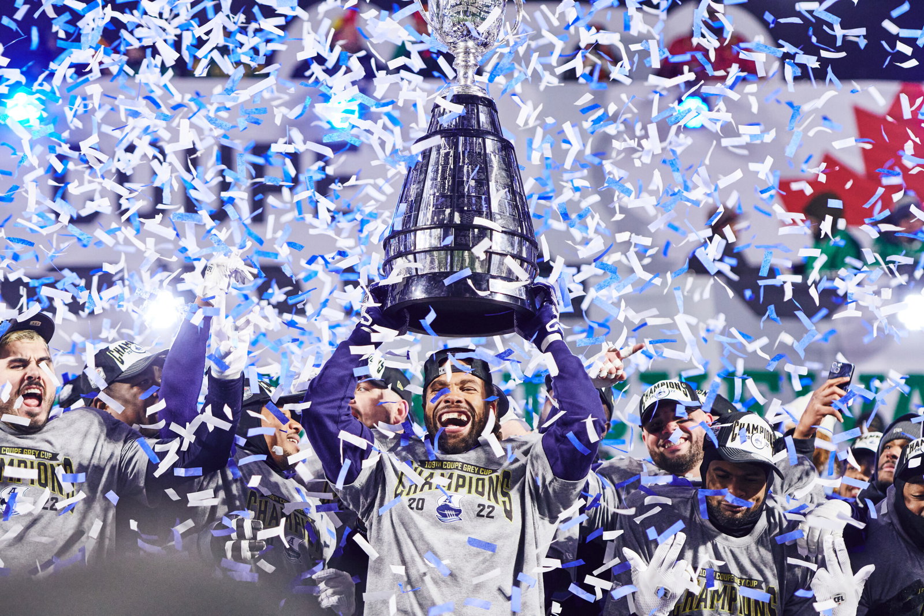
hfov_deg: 12.2
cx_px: 462
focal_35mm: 168
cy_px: 308
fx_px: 4312
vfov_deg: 8.2
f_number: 2.8
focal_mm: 112
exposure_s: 1/800
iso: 2000
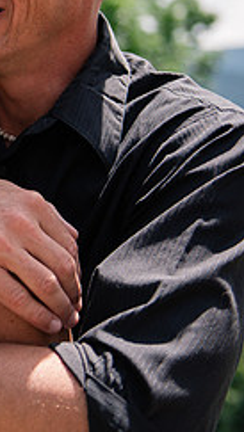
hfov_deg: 10.7
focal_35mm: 105
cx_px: -219
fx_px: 1206
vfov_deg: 20.2
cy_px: 95
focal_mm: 42
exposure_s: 1/2500
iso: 500
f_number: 2.8
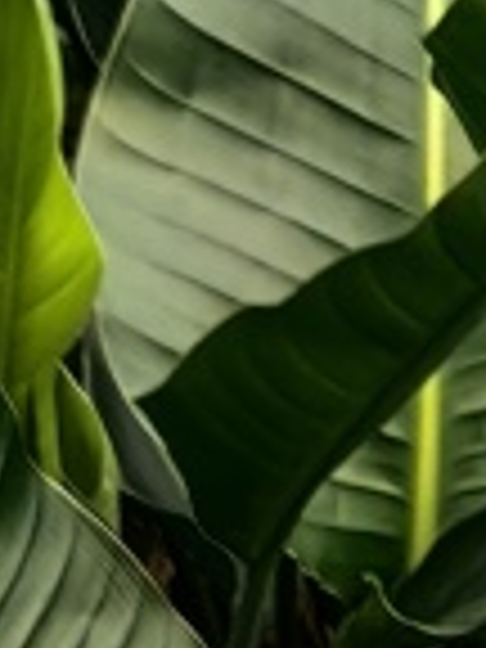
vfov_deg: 9.9
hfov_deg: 7.1
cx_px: 1071
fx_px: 3744
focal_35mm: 200
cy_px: 295
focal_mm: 5.75
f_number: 2
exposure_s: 1/50.5
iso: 80
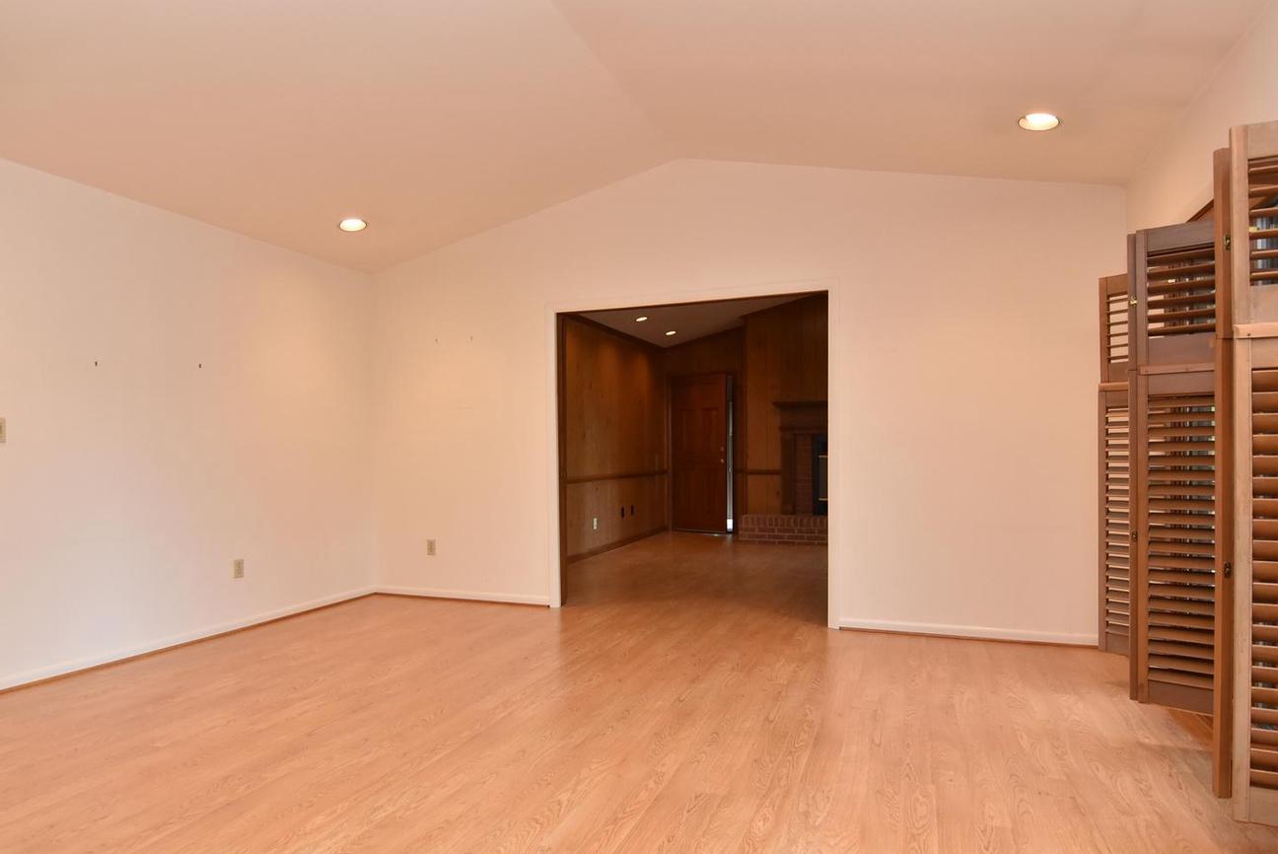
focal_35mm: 20
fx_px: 710
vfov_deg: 61.9
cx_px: 607
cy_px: 459
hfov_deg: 83.9
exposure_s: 1/60
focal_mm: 12
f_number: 8
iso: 800
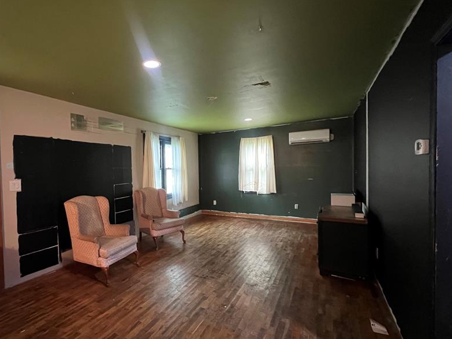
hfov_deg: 88.8
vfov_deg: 74.7
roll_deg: +1.3
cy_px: 177
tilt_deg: -2.3
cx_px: 163
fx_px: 222
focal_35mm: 17
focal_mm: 1.57
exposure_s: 1/40
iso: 1000
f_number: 1.8
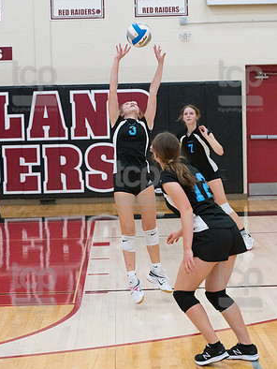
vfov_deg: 21.8
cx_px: 138
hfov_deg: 16.4
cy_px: 186
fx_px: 959
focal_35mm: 90
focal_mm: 82
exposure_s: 1/1000
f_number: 4.5
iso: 6400
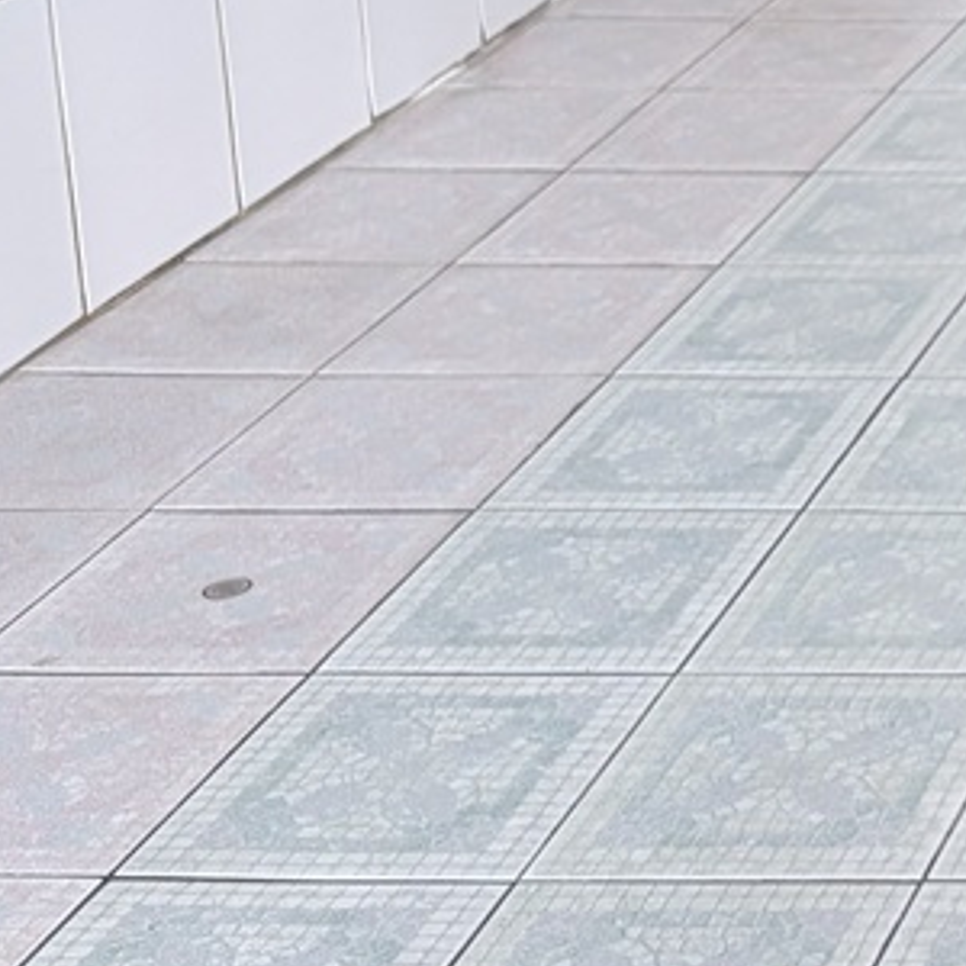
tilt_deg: -11.2
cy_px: -274
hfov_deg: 14.7
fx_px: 3094
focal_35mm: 98
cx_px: 1916
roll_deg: +0.6
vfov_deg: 16.8
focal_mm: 5.96
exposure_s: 1/122
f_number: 1.6
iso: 100
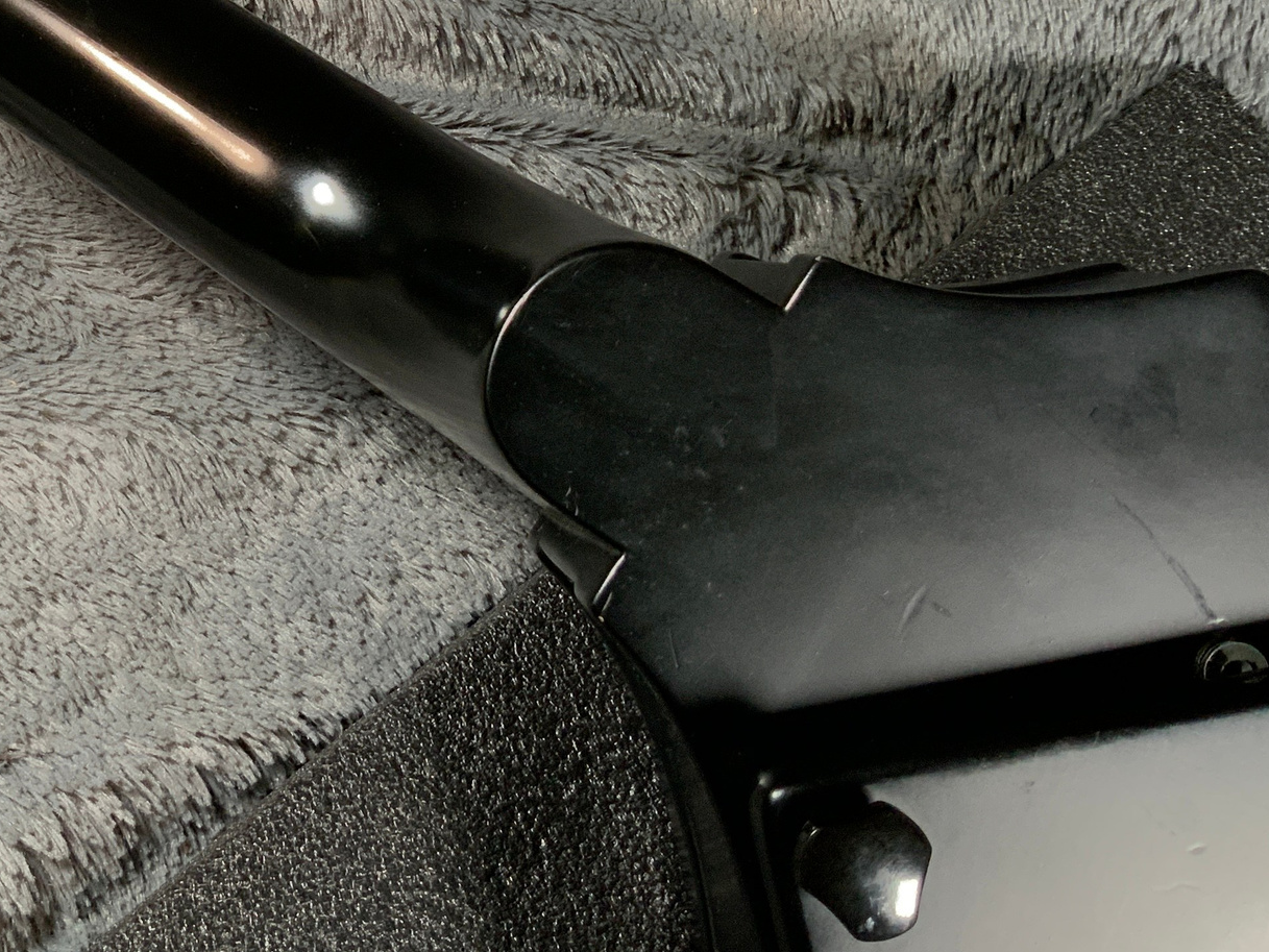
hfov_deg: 30.1
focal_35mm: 61
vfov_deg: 23.3
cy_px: 58
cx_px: 87
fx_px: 2236
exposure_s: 1/104
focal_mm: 3
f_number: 1.8
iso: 64
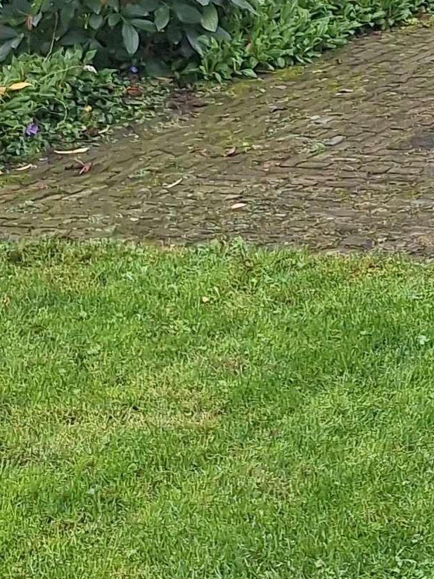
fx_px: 1906
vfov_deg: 16.1
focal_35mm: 114
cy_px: -244
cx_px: 1005
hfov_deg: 11.1
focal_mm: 5.54
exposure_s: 1/431
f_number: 1.8
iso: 40
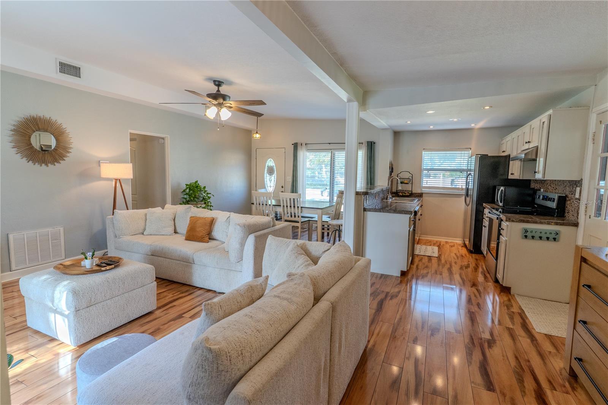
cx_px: 304
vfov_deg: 70.4
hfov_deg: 93.3
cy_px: 202
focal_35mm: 17
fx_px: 287
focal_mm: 17
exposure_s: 1/100
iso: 1250
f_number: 5.6
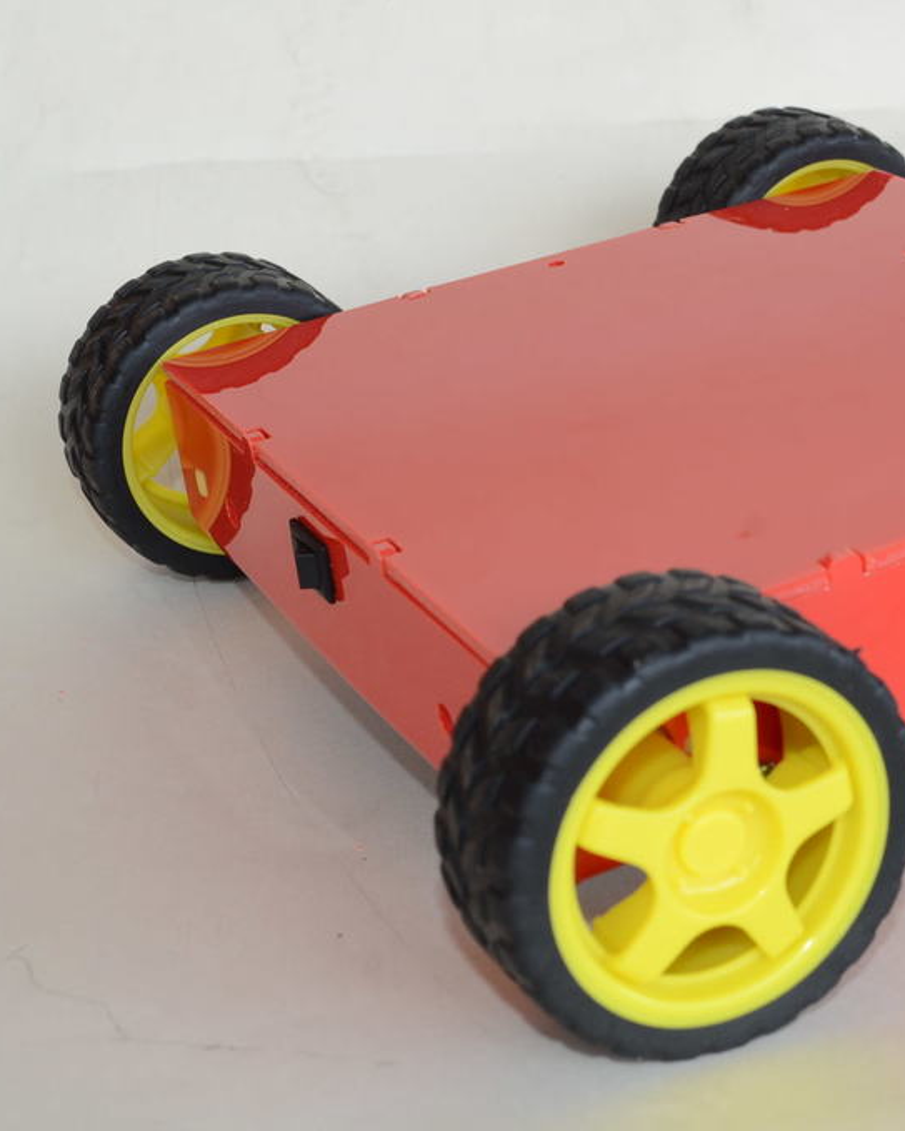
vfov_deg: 27.9
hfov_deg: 22.3
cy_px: 566
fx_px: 2275
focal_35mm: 68
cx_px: 673
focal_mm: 32
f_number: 10
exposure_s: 1/40
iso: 220
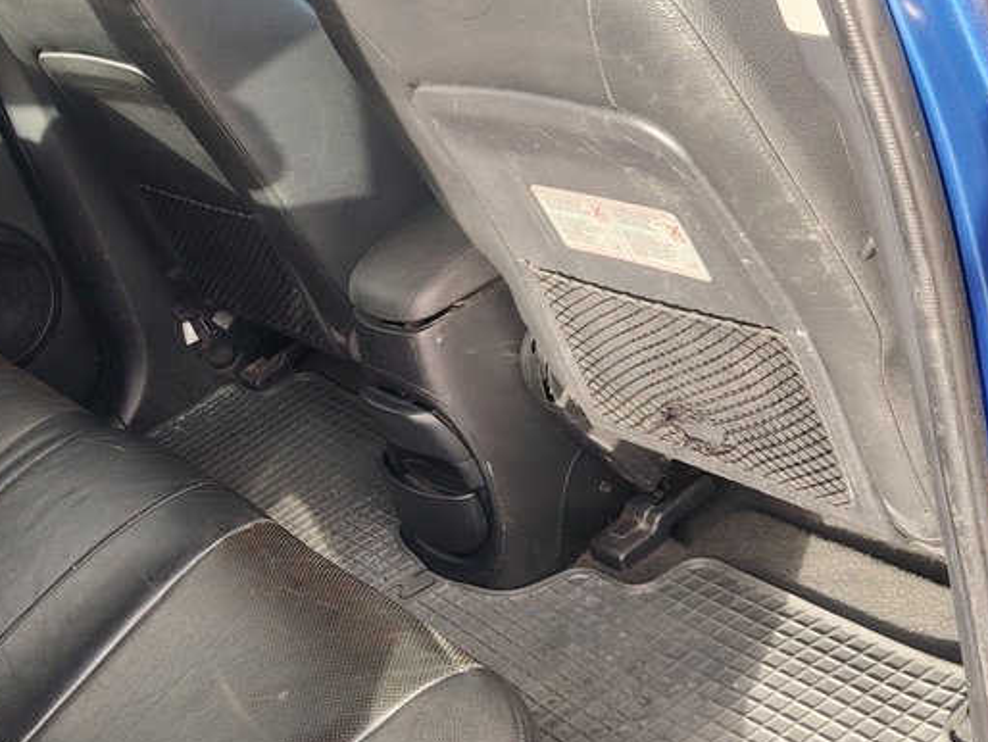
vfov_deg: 26.1
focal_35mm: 56
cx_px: 125
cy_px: 404
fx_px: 1599
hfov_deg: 32.8
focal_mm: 5.25
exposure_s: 1/100
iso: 157
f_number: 1.75
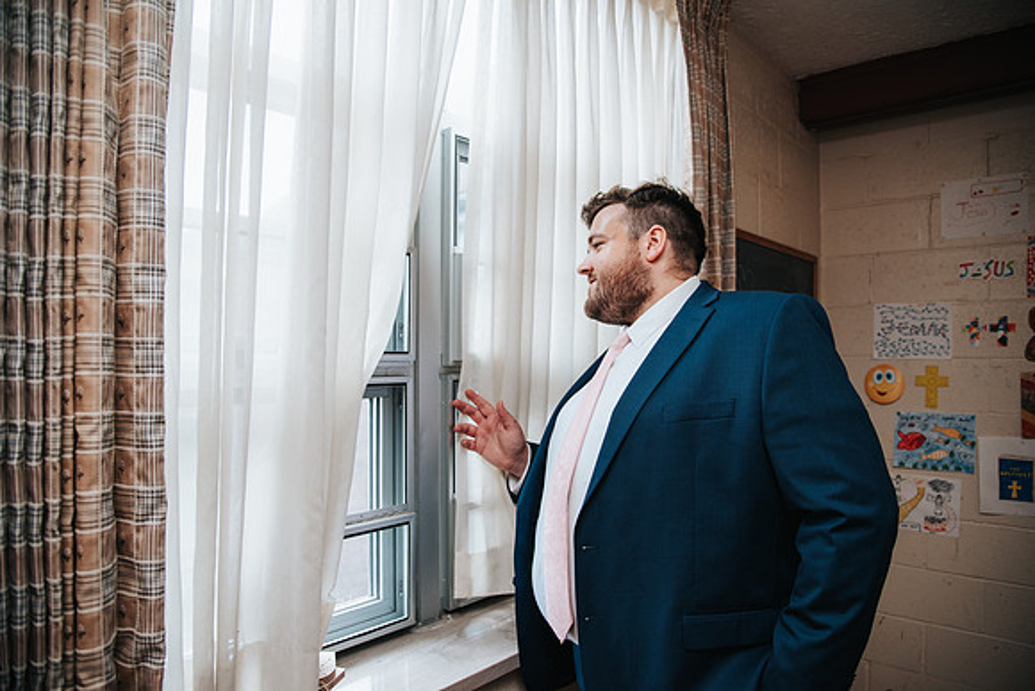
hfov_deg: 73.7
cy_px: 346
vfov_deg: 53.2
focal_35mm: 24
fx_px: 690
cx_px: 518
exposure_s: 1/200
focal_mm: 24
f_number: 4
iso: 640
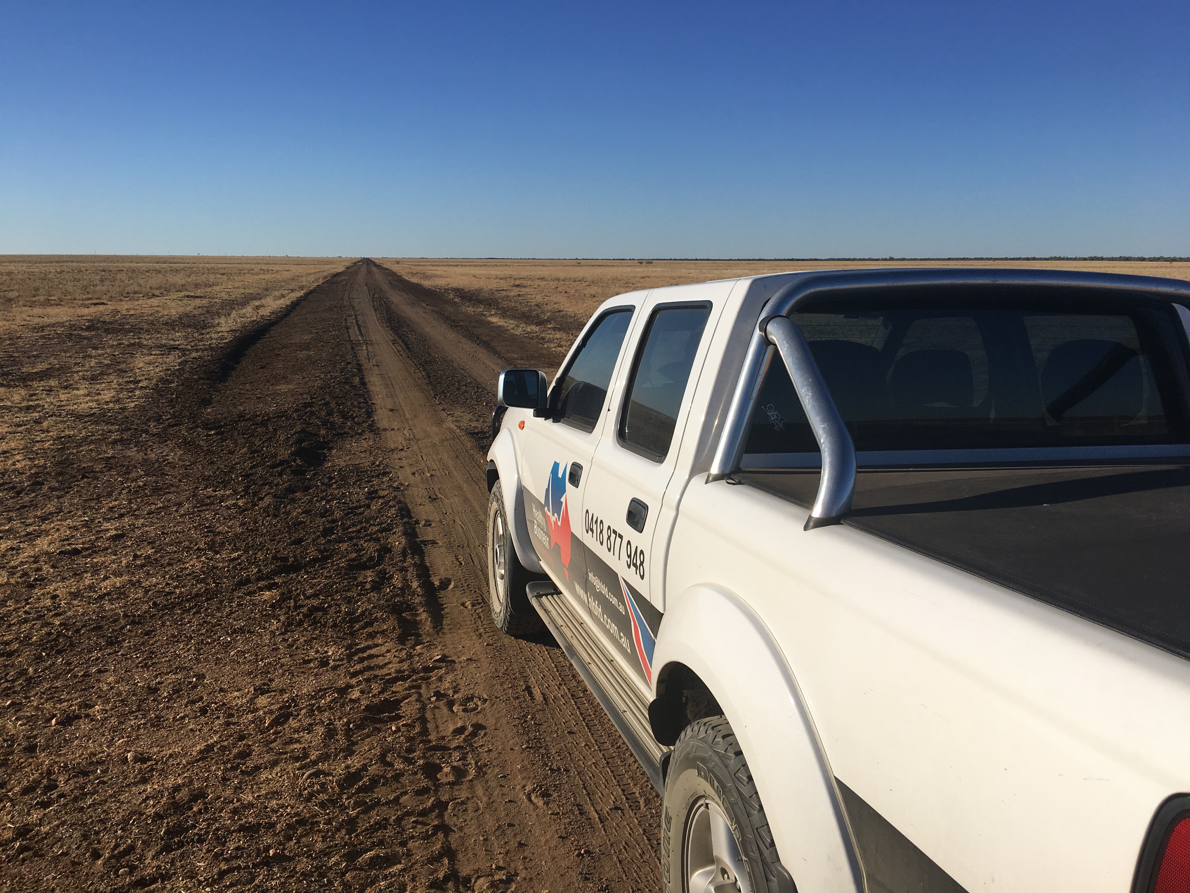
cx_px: 595
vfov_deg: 48.2
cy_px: 446
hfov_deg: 61.7
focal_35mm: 29
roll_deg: +0.7
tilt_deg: -9.8
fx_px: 997
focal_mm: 4.15
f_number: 2.2
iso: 25
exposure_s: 1/3344
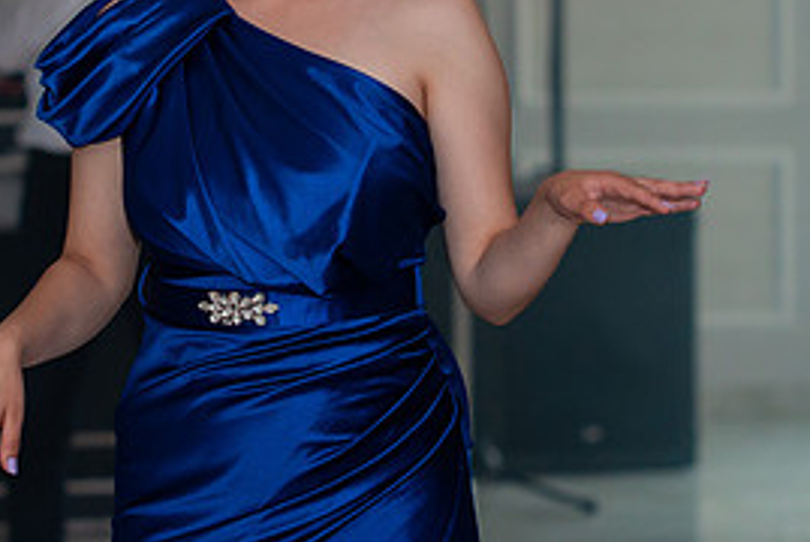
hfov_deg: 10.2
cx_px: 289
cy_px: 41
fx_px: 4527
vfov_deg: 6.8
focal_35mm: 201
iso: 1600
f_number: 3.2
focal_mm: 90
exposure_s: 1/200
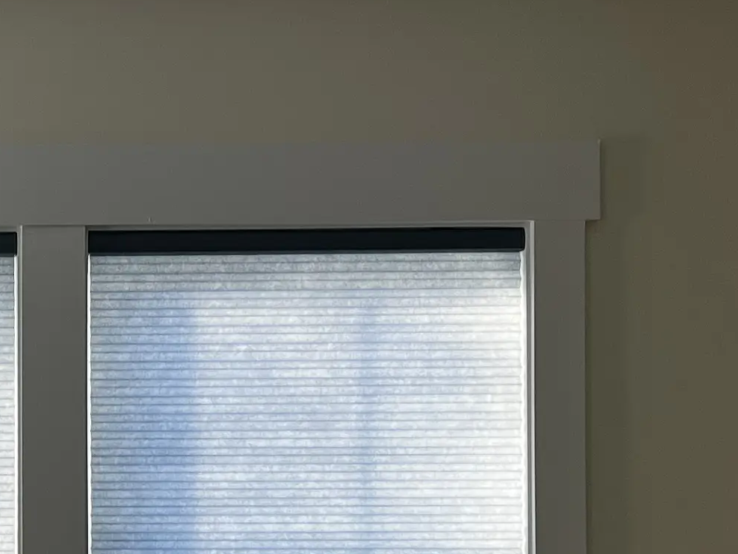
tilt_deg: +1.5
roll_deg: +0.9
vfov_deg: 13.9
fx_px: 2239
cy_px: 527
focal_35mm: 105
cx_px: -81
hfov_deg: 18.0
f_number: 1.5
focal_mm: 5.7
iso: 50
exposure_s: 1/121
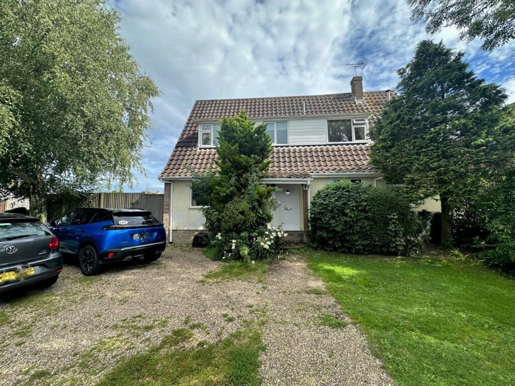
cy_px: 193
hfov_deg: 102.1
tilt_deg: +2.9
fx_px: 208
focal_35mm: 14
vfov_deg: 85.7
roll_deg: +0.4
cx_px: 258
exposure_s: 1/801
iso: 40
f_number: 2.2
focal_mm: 2.22
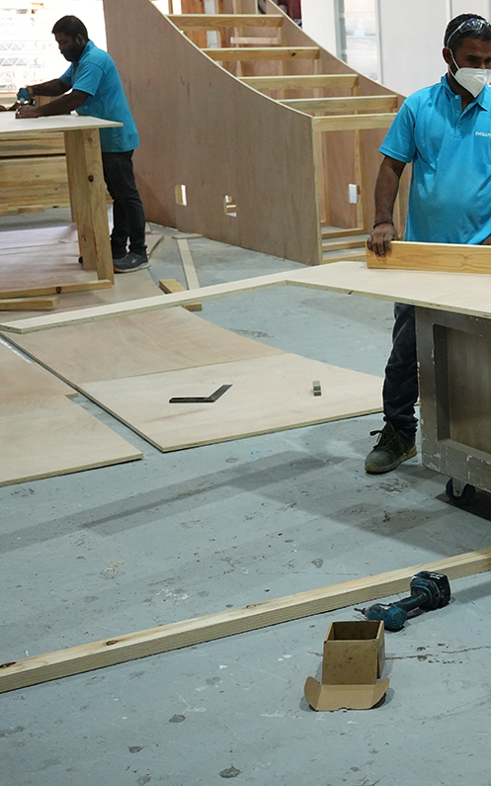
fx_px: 1326
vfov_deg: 32.9
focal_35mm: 62
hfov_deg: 19.1
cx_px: 667
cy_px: 313
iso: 4000
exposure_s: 1/200
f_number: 4
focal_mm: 33.5
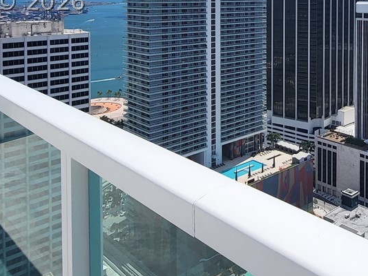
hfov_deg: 45.4
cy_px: 1
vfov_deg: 33.7
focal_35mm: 39
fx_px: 415
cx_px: 296
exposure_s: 1/2131
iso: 32
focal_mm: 1.74
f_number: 2.2
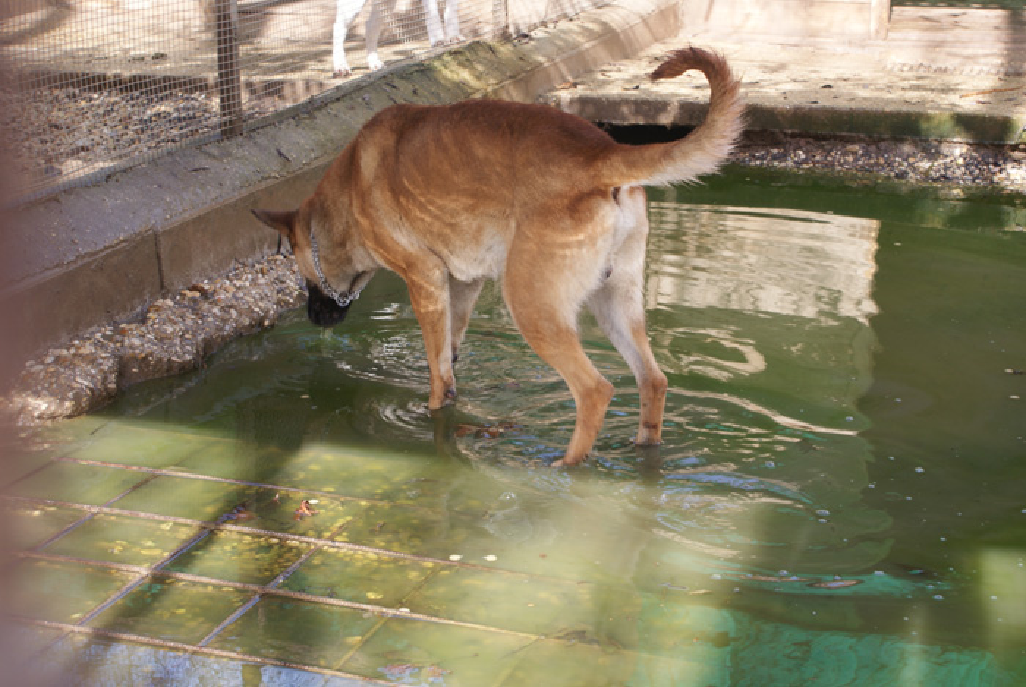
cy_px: 344
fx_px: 1927
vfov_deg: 20.2
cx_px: 513
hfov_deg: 29.8
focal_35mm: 68
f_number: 5.6
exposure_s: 1/80
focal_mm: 45
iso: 100
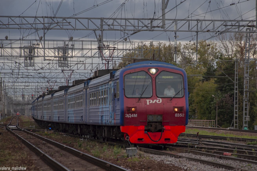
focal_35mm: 150
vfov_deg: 9.1
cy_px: 86
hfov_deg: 13.7
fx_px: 1070
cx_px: 128
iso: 200
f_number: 5.6
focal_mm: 100
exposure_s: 1/200
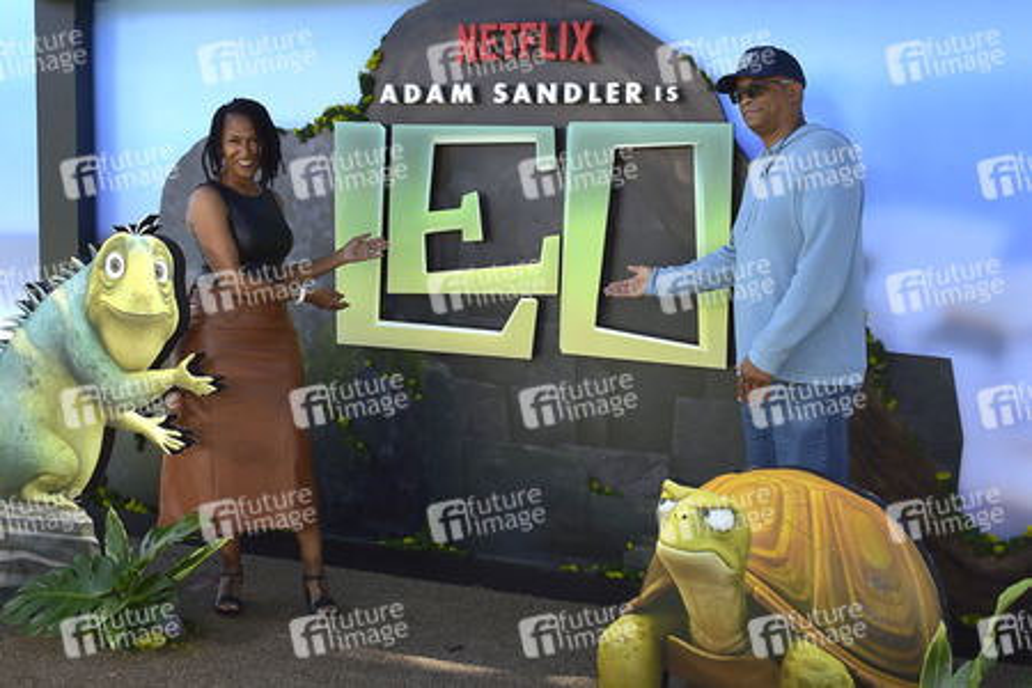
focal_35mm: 35
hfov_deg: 54.4
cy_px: 344
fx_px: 1003
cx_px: 516
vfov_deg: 37.9
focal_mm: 35
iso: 125
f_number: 7.1
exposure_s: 1/250
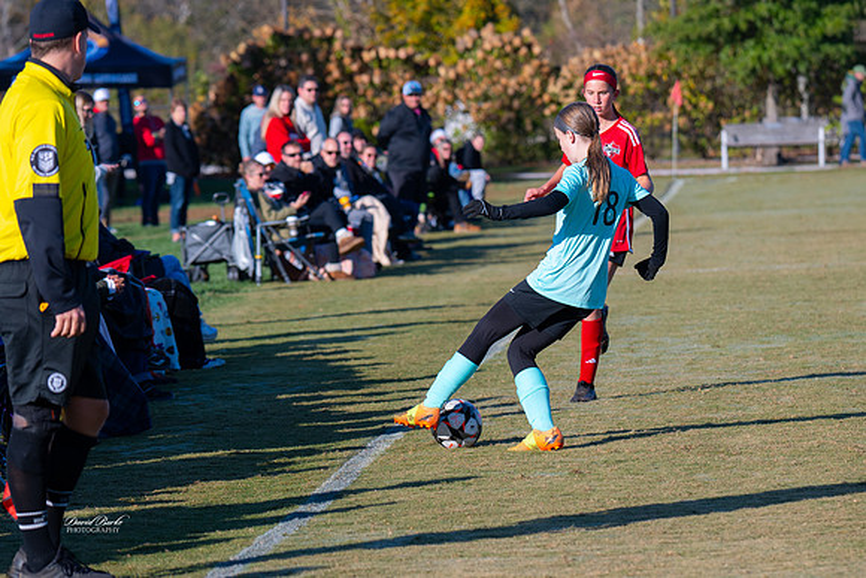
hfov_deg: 8.3
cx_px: 493
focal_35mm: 247
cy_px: 313
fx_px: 5950
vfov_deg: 5.6
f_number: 5.6
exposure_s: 1/1000
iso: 220
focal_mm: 180
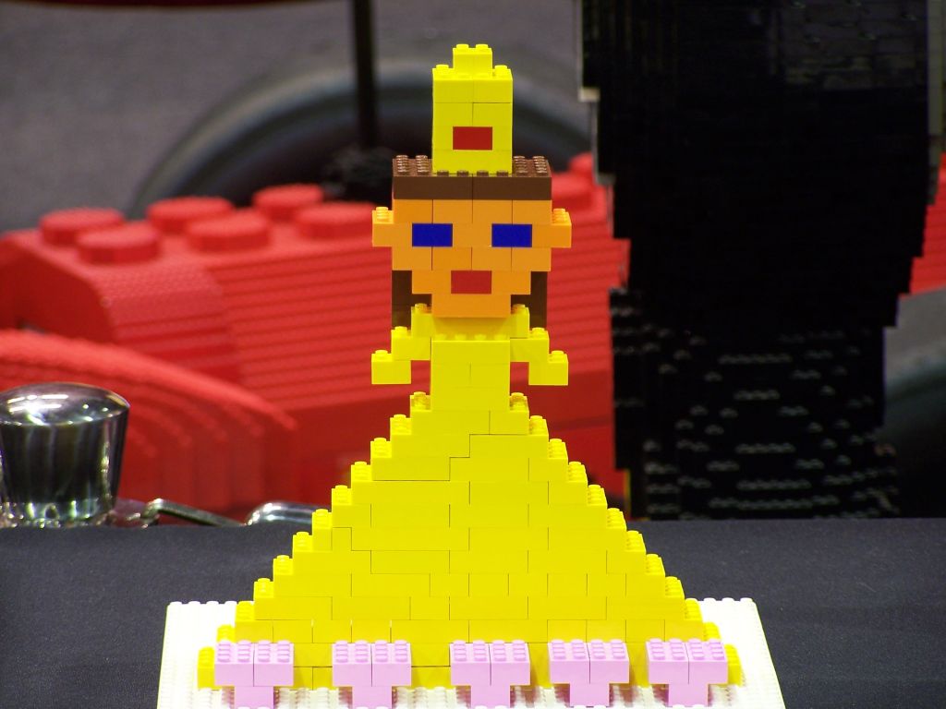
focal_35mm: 218
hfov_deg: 9.1
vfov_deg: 6.8
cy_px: 354
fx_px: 5958
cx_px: 473
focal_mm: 36.2
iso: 80
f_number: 3.2
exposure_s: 1/2
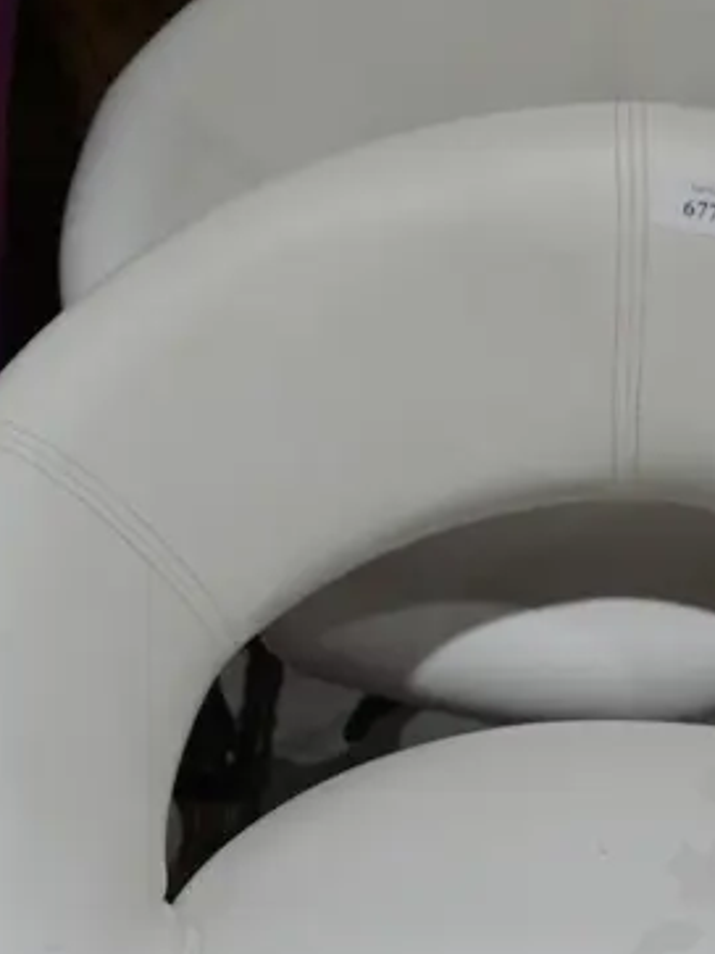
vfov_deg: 19.5
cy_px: 1072
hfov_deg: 15.3
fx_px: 2645
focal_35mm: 96
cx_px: 614
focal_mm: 17
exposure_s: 1/100
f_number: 5
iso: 200
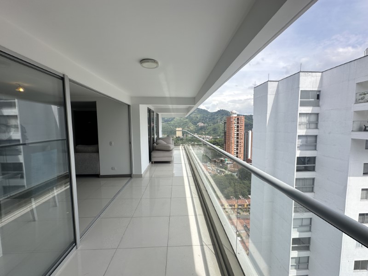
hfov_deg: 102.1
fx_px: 149
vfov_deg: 85.7
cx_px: 184
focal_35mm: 14
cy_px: 138
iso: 40
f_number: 2.2
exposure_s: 1/1490
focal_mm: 2.22
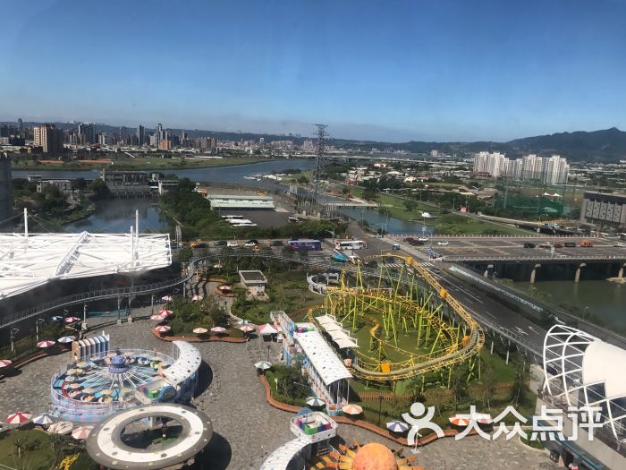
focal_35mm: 28
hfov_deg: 63.4
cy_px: 235
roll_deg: -3.1
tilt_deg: -7.9
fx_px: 506
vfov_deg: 49.7
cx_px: 313
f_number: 1.8
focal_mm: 3.99
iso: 20
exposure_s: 1/1916
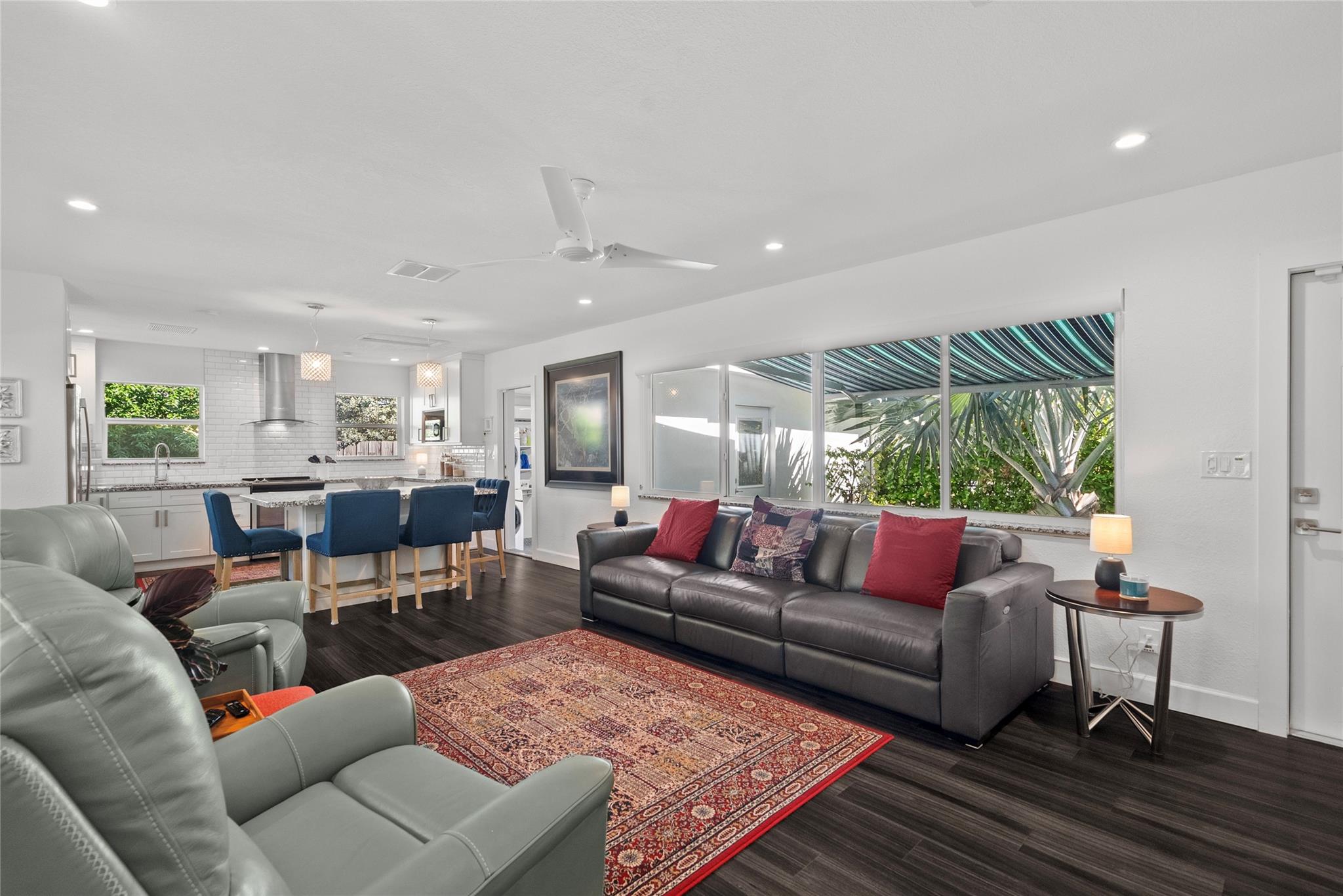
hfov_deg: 96.7
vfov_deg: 73.8
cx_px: 672
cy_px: 448
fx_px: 597
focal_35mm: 16
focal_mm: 16
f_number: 8
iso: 2000
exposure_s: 1/3
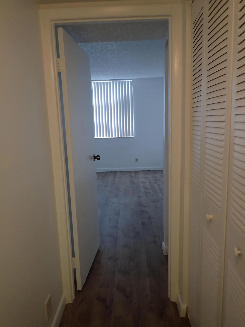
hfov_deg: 54.9
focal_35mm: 25
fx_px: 236
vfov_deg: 69.4
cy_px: 164
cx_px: 122
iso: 160
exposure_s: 1/60
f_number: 2
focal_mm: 4.5
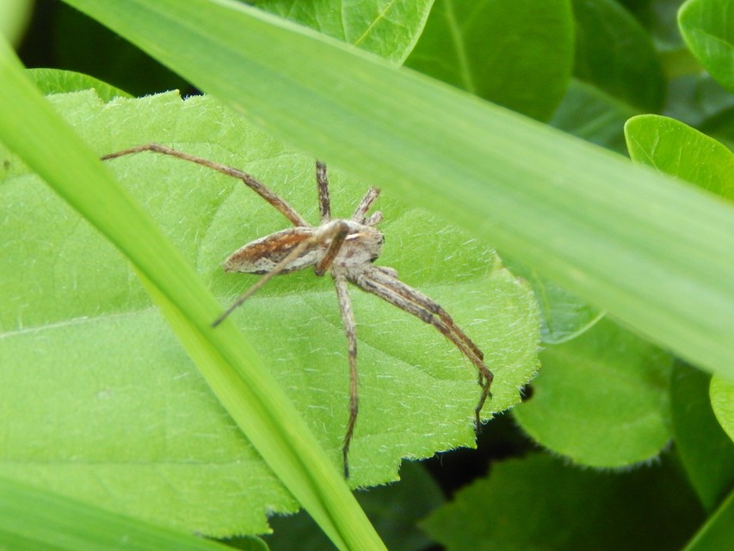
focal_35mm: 207
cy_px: 276
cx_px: 367
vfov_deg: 7.2
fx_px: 4390
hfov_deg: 9.6
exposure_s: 1/200
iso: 400
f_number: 5.4
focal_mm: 37.1
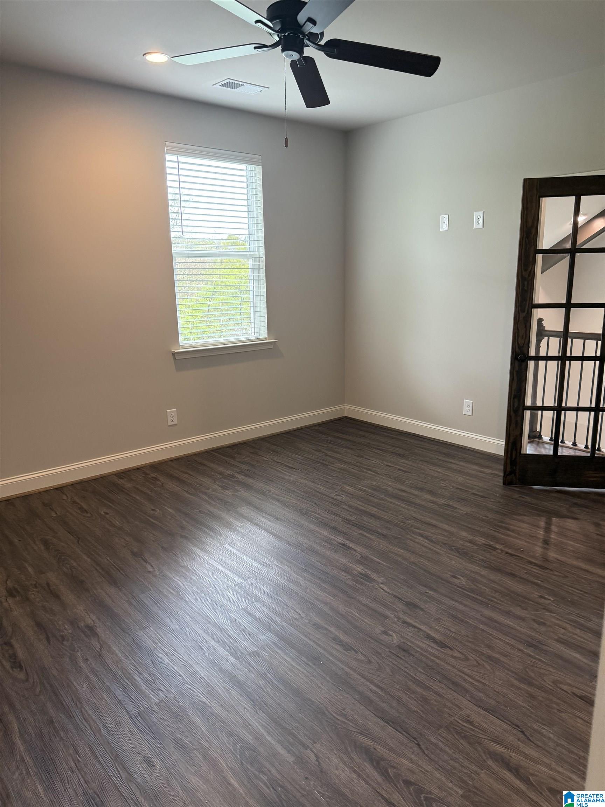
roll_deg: +0.4
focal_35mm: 24
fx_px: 559
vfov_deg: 71.6
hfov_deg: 56.8
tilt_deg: -13.3
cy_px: 404
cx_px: 302
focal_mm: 6.76
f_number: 1.78
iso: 320
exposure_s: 1/120
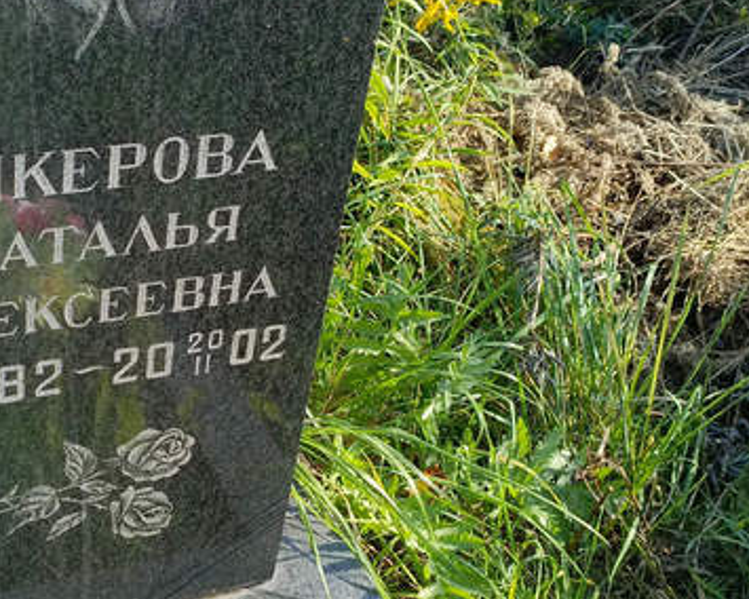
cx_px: 181
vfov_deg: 27.5
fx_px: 1219
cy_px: 371
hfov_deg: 33.4
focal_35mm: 55
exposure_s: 1/422
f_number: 1.69
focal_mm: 4.76
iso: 112
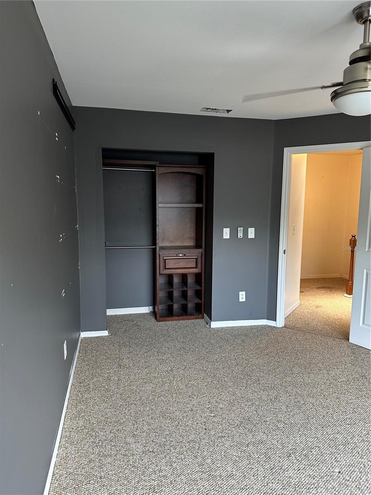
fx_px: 343
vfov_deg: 71.6
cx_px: 186
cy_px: 248
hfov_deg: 56.8
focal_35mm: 24
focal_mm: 6.86
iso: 160
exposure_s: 1/60
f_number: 1.78
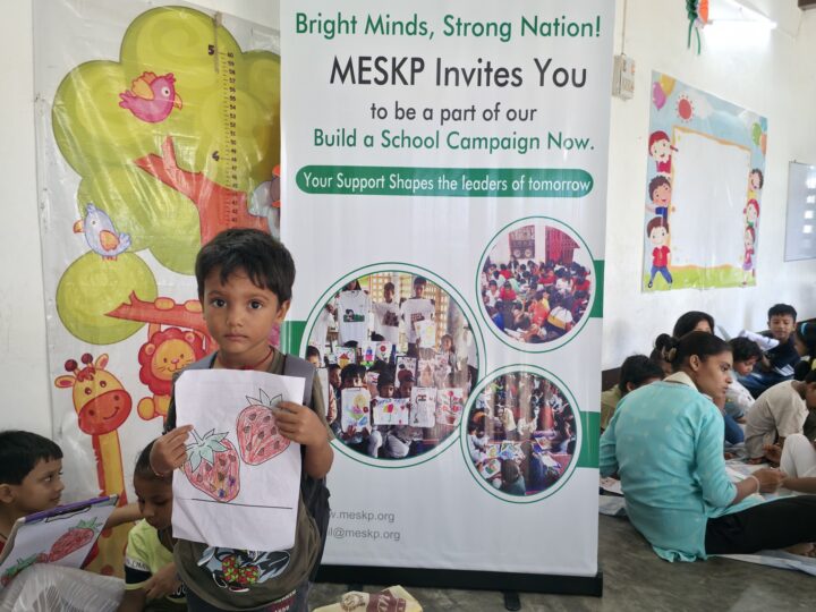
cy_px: 306
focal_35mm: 23
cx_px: 408
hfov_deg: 73.9
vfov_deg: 58.9
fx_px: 542
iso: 320
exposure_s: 1/100
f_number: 1.7
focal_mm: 6.3
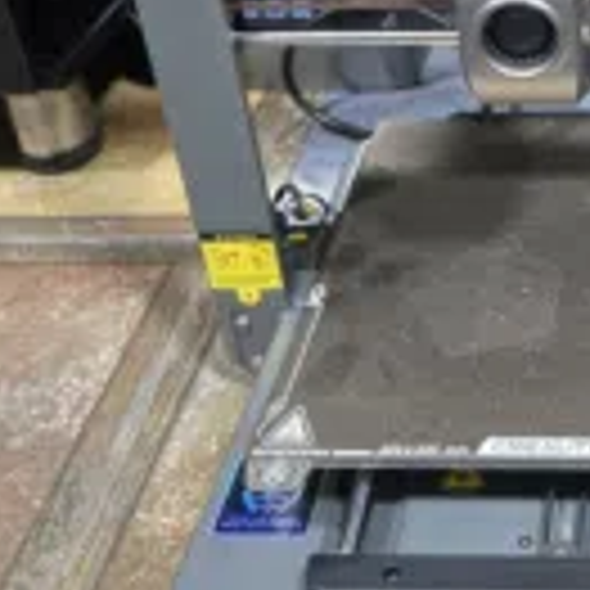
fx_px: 1196
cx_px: 622
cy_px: 18
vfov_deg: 26.4
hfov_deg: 26.0
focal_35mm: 62
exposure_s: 1/60
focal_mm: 5.4
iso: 1000
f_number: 1.8
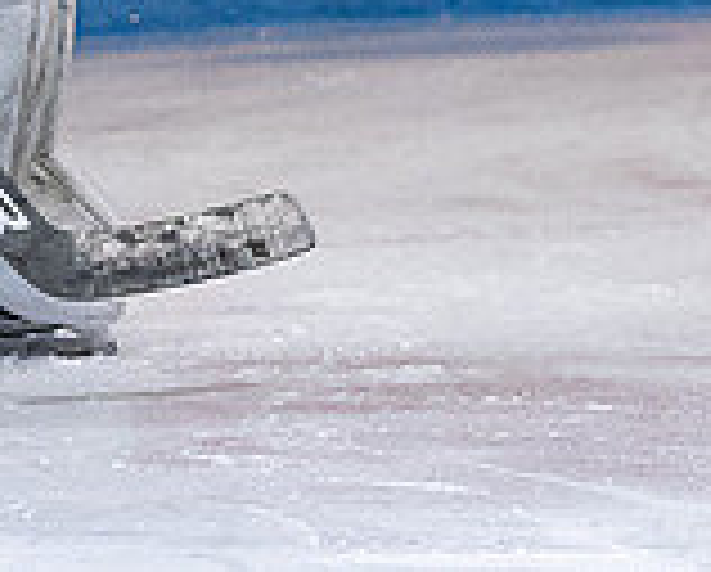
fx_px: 19501
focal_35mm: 925
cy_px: -515
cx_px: -122
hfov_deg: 2.1
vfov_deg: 1.7
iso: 2000
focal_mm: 110
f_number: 3.2
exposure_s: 1/800
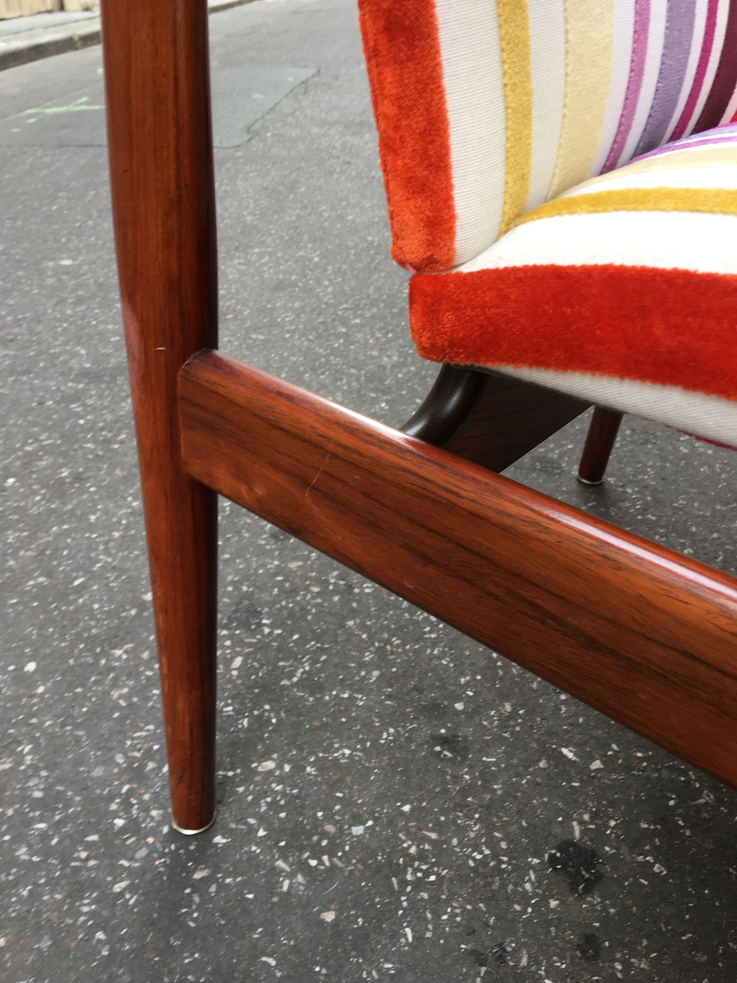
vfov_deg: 61.7
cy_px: 492
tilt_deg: -30.1
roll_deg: -2.5
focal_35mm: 29
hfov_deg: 48.2
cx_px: 368
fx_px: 823
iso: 25
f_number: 2.2
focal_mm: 4.15
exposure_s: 1/50
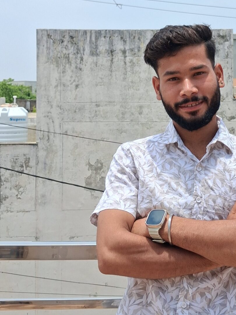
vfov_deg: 29.9
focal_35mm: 64
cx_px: 172
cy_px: 91
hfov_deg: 22.7
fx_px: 582
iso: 25
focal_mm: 4
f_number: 1.8
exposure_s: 1/718
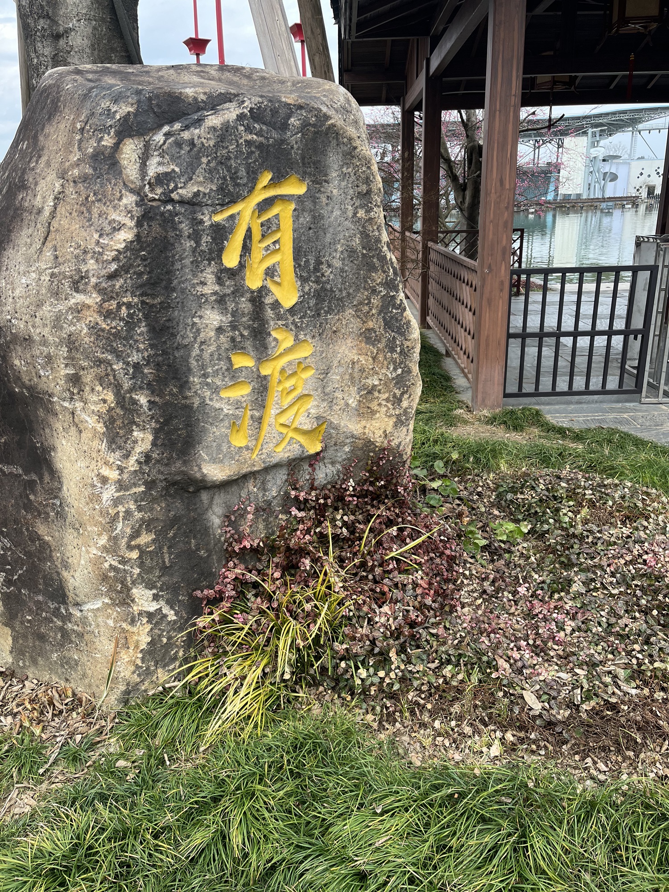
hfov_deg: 53.1
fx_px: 670
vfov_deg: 67.3
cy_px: 446
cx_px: 334
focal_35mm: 26
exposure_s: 1/481
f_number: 1.6
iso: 50
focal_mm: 5.1
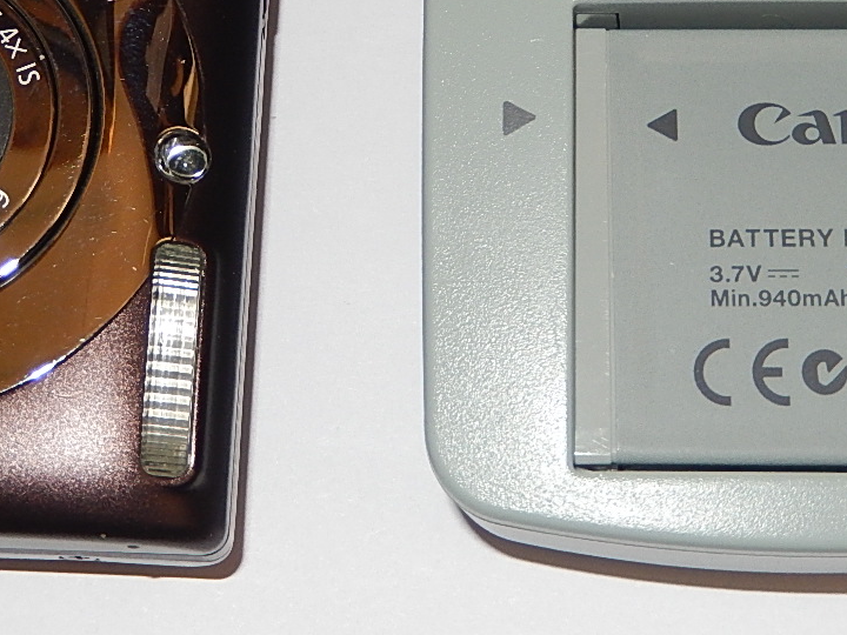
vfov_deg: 14.6
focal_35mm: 100
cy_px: 42
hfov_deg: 19.6
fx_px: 2447
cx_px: 374
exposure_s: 1/30
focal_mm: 8.1
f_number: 8.6
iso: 200
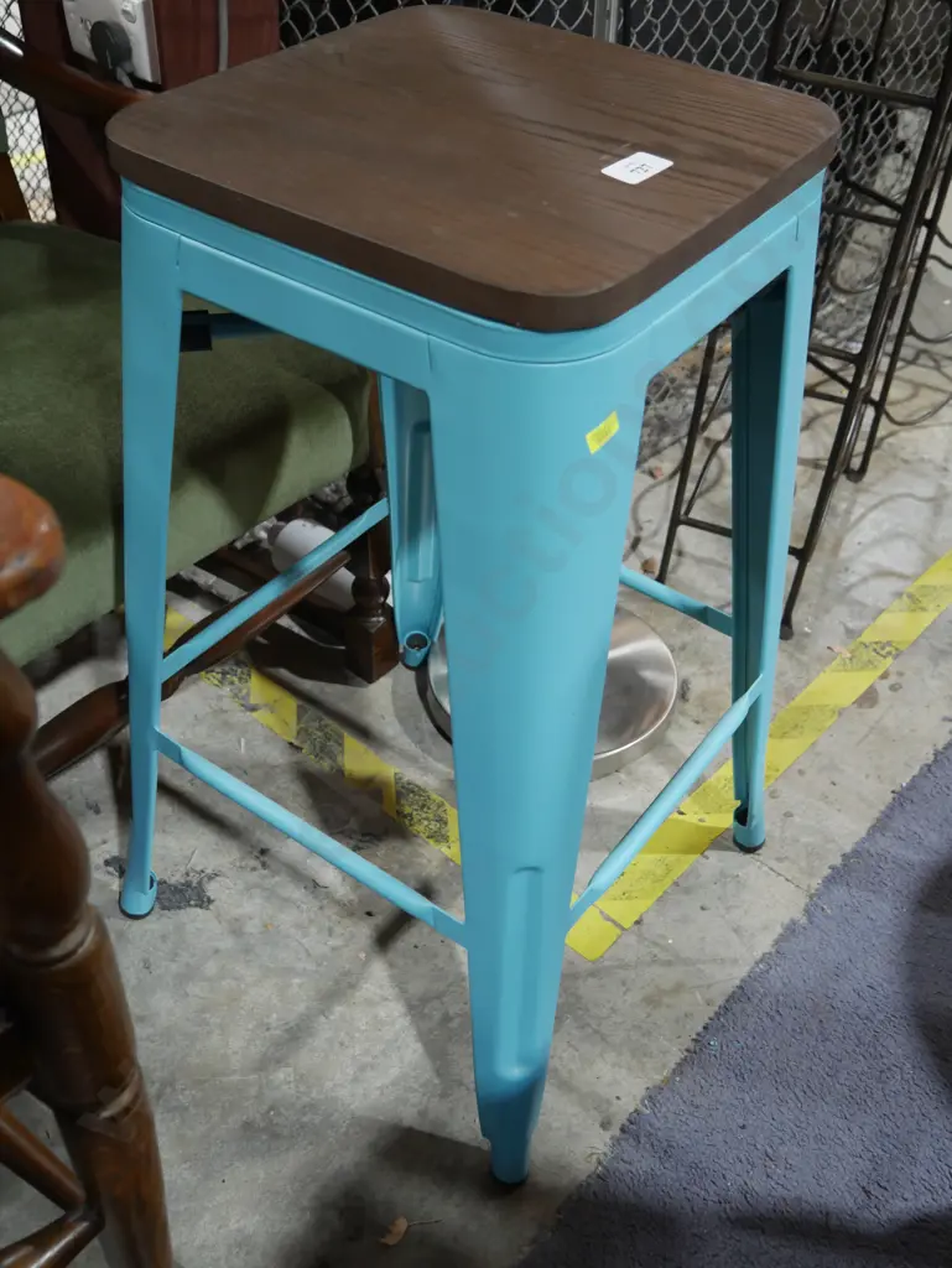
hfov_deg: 39.7
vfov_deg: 51.3
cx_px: 476
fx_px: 1319
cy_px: 634
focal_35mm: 36
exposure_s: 1/60
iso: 800
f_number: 4
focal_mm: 18
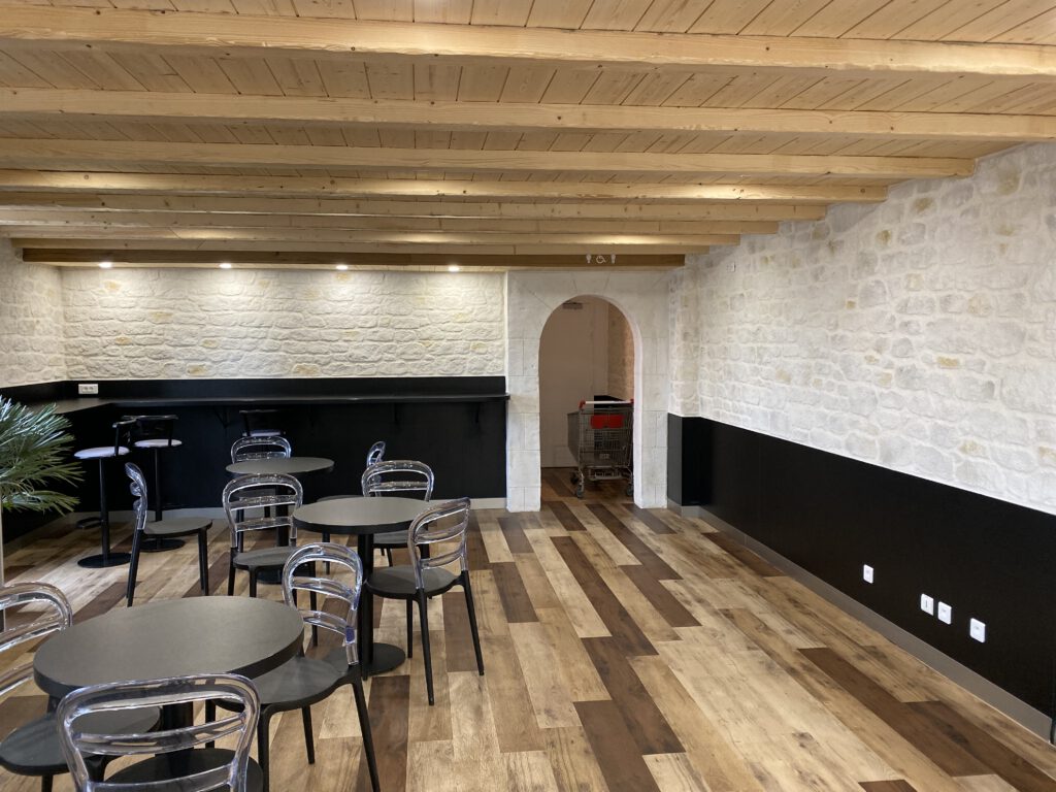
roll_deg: -0.2
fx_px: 793
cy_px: 396
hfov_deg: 67.3
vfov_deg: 53.1
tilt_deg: -3.2
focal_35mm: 26
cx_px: 528
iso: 160
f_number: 1.8
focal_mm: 4.25
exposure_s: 1/50
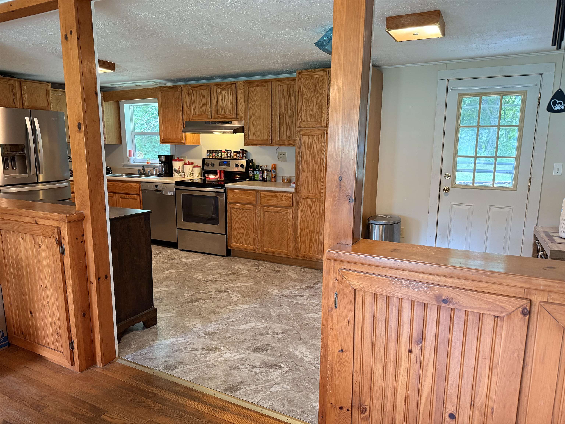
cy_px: 212
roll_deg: -0.6
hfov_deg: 71.6
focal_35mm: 24
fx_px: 392
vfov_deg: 56.8
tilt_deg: -9.3
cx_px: 282
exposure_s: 1/60
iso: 320
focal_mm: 6.76
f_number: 1.78
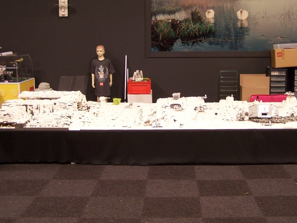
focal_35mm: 51
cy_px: 86
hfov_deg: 37.4
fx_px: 438
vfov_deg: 28.5
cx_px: 177
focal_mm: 6.3
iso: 80
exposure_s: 1/2
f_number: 2.8
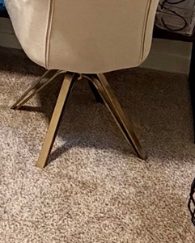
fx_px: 671
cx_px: -76
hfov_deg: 15.5
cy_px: -92
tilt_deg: -15.5
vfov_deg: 18.8
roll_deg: +1.0
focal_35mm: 93
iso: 320
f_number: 2.2
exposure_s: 1/60
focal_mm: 2.22
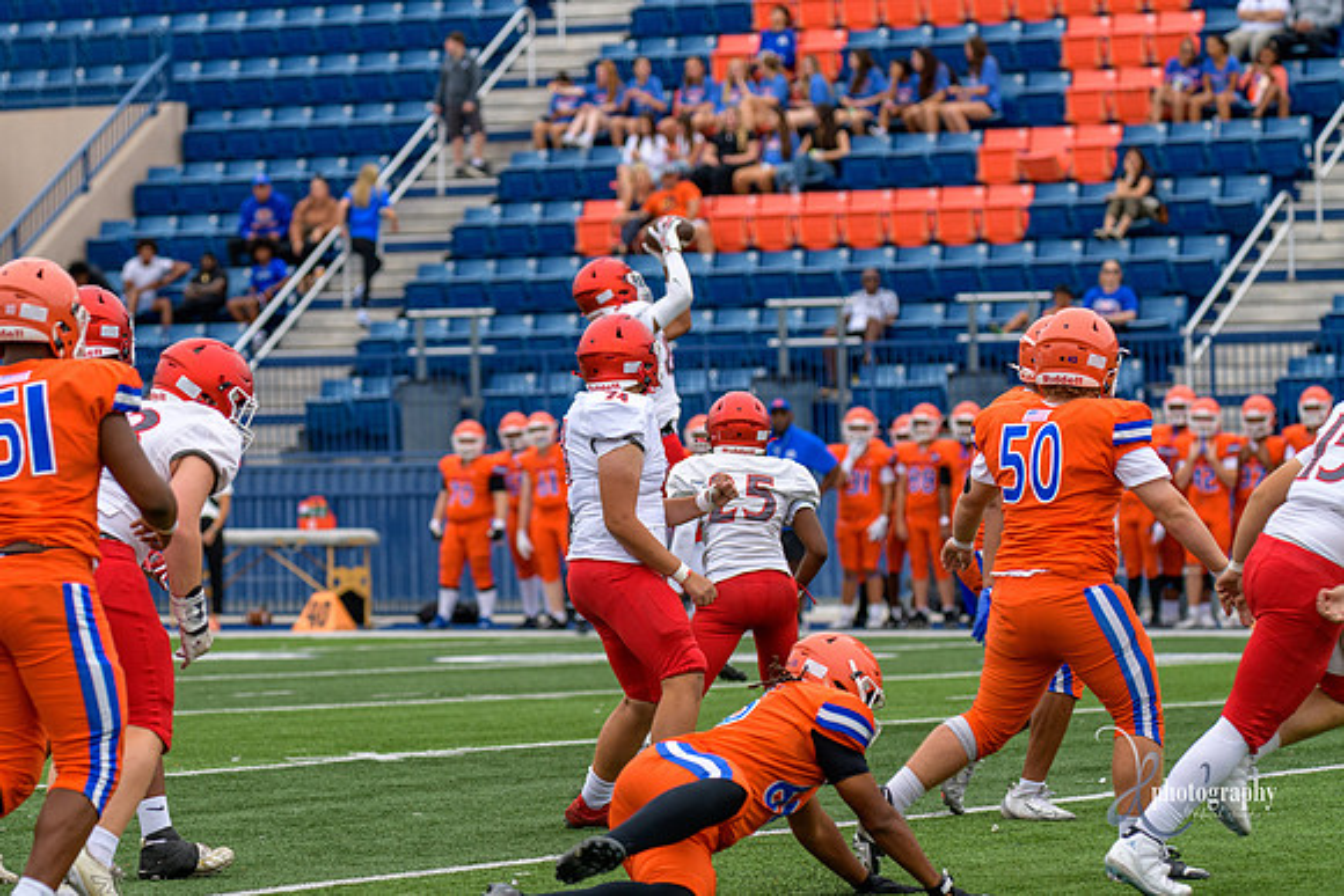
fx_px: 7303
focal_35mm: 196
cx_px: 523
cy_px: 548
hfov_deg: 10.5
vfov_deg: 7.0
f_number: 3.5
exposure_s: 1/800
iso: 220
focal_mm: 160
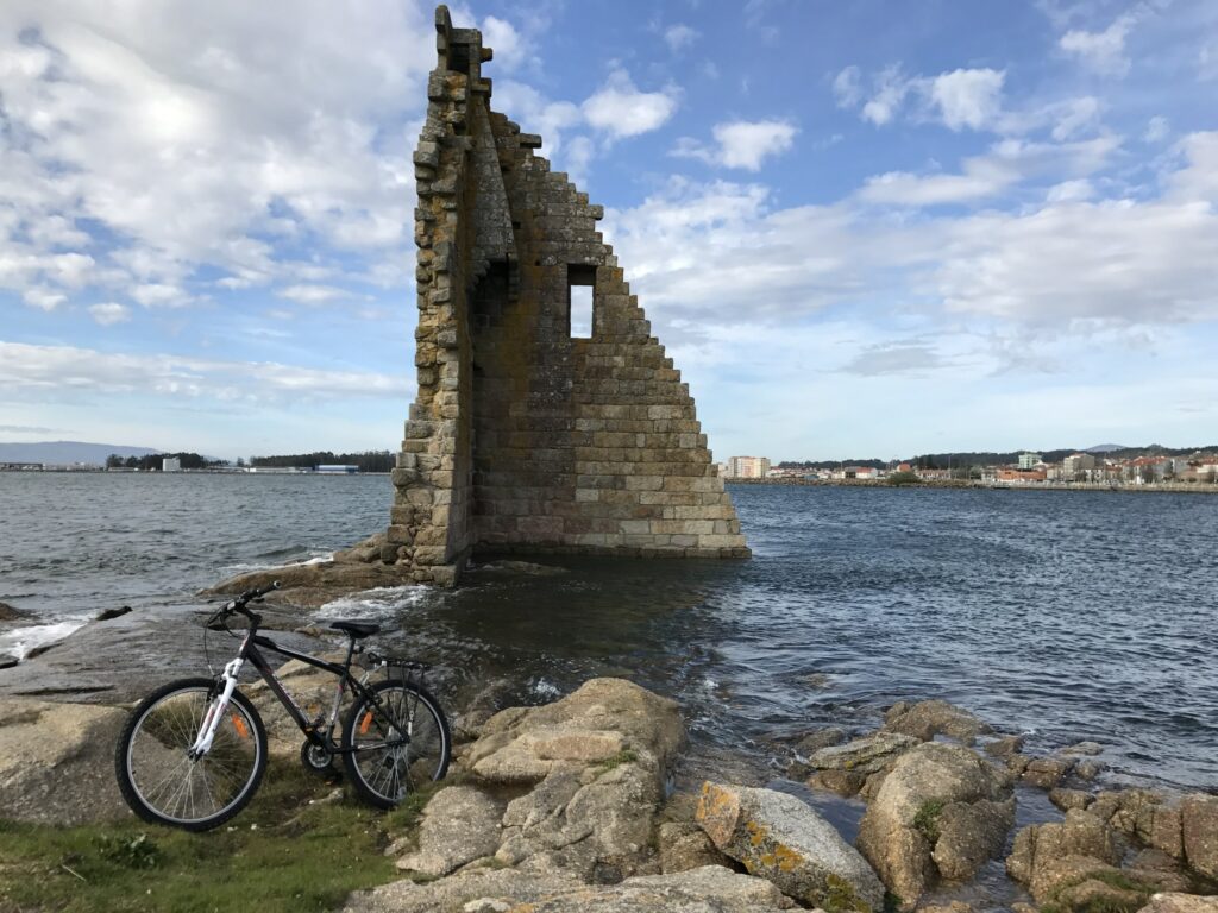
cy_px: 456
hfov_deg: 63.4
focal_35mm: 28
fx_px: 985
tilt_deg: +0.5
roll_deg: -0.4
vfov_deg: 49.7
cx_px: 609
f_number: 1.8
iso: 20
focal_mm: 3.99
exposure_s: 1/2227
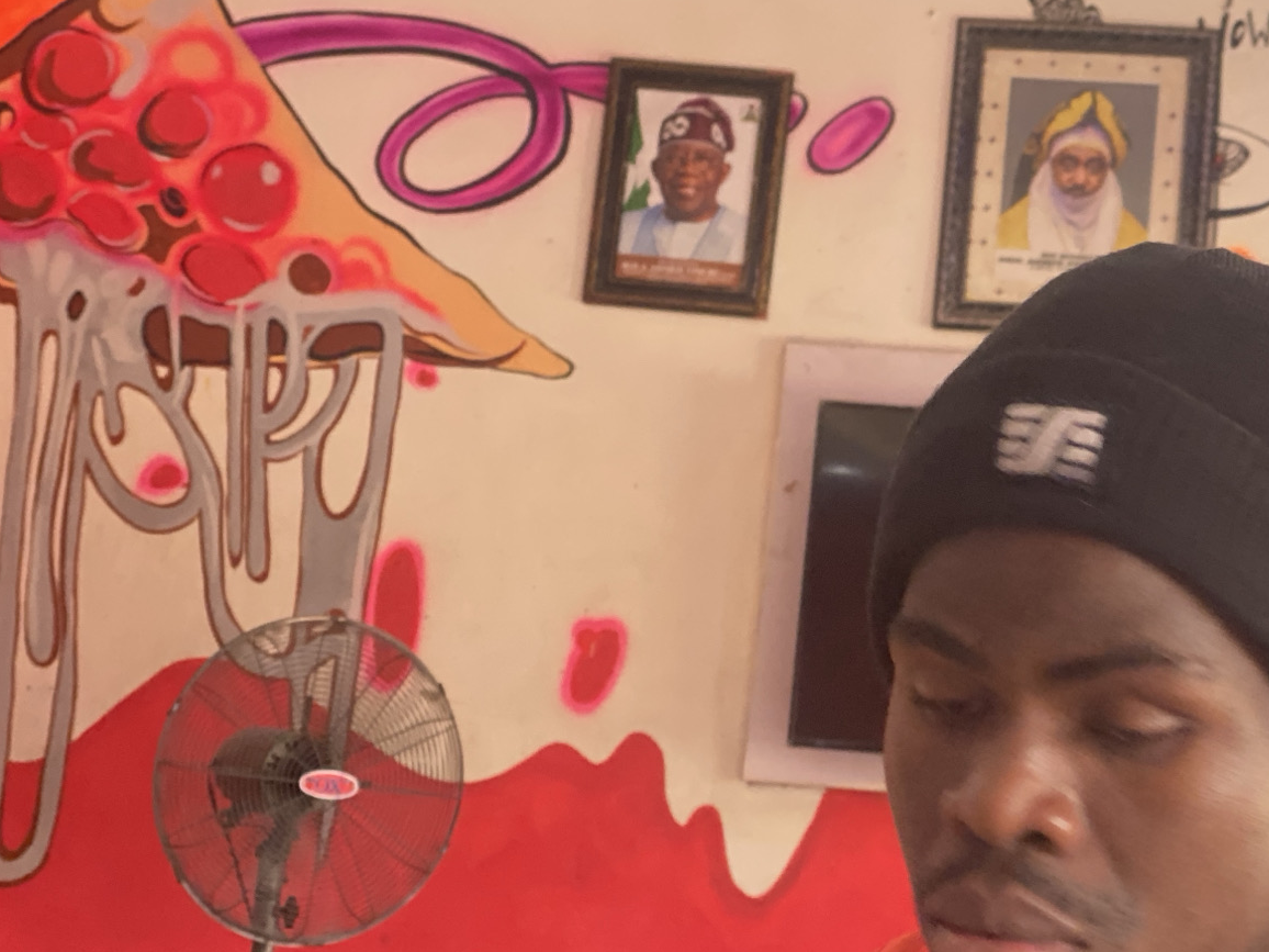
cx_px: 1096
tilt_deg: +6.1
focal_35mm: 90
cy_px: 619
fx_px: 3299
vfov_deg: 16.4
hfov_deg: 21.4
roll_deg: -4.2
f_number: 2
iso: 125
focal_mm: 6
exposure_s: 1/50
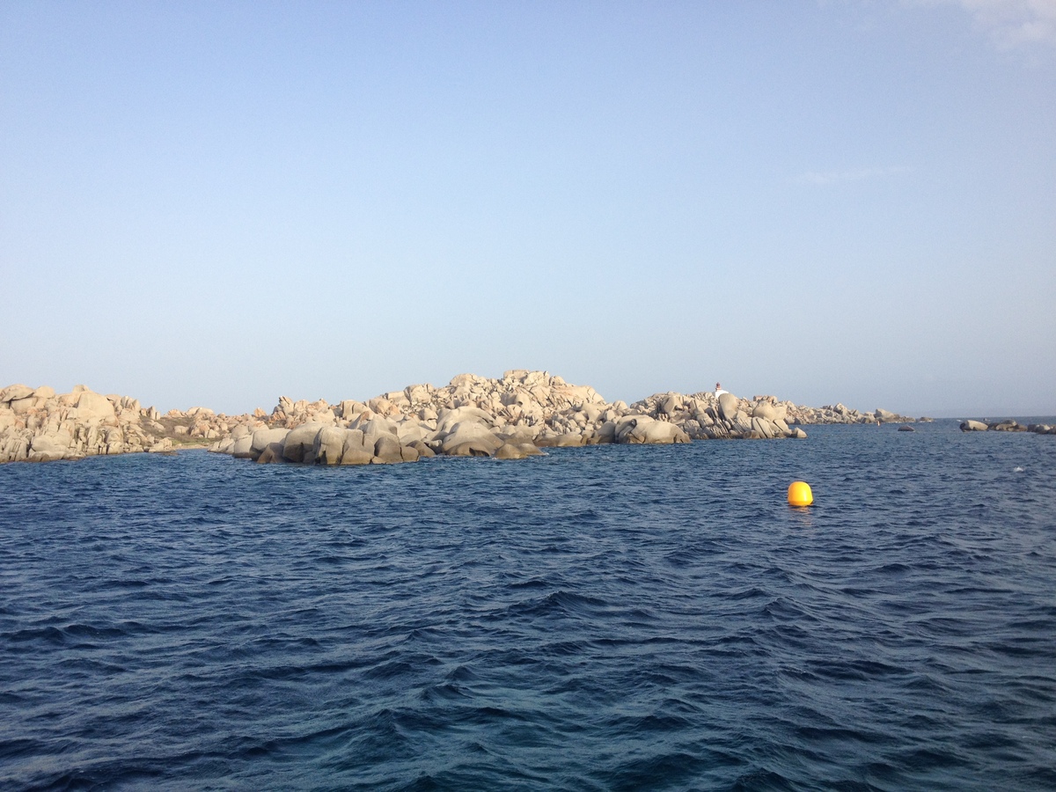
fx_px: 1068
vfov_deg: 40.7
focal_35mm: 35
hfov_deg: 52.6
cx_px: 528
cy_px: 396
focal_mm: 4.28
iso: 64
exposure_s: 1/905
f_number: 2.4
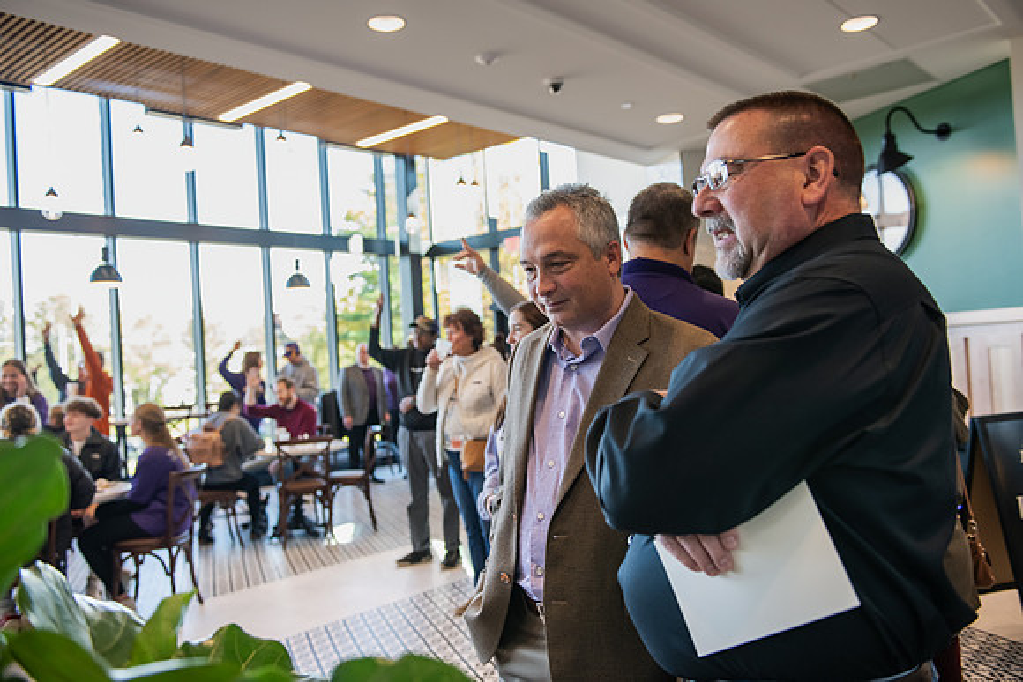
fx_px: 910
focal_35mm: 32
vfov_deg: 41.1
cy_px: 341
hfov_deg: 58.7
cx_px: 512
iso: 1000
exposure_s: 1/250
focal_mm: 32
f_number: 3.2
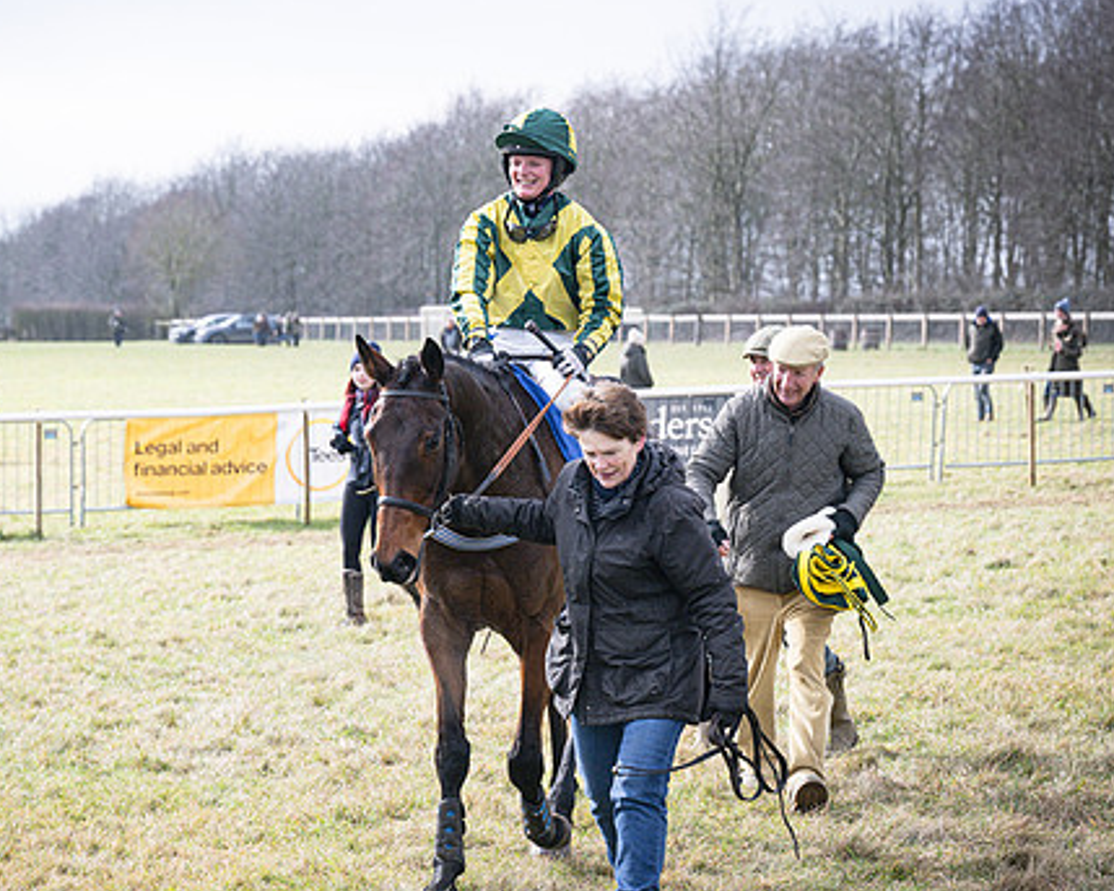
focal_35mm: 108
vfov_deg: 14.3
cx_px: 422
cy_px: 486
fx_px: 3560
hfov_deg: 17.8
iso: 400
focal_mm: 73
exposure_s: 1/1000
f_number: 5
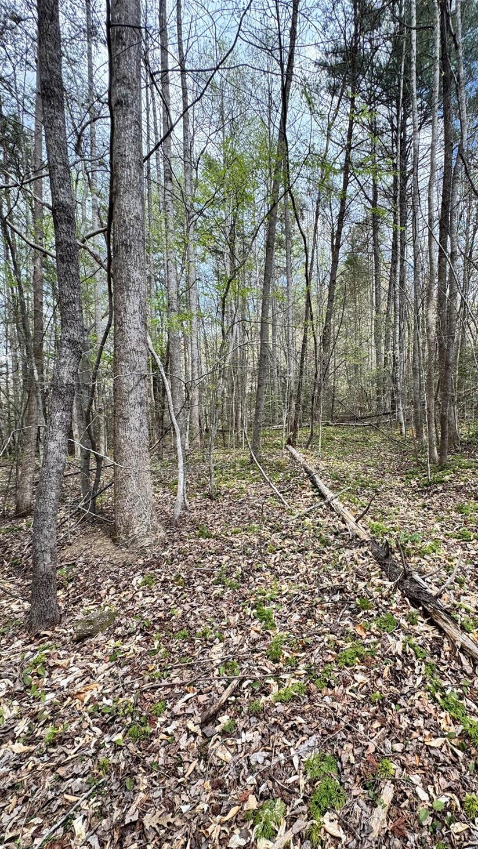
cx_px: 316
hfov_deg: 65.5
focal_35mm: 16
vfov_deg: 99.3
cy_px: 445
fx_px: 360
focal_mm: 2.22
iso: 40
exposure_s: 1/383
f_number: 2.2
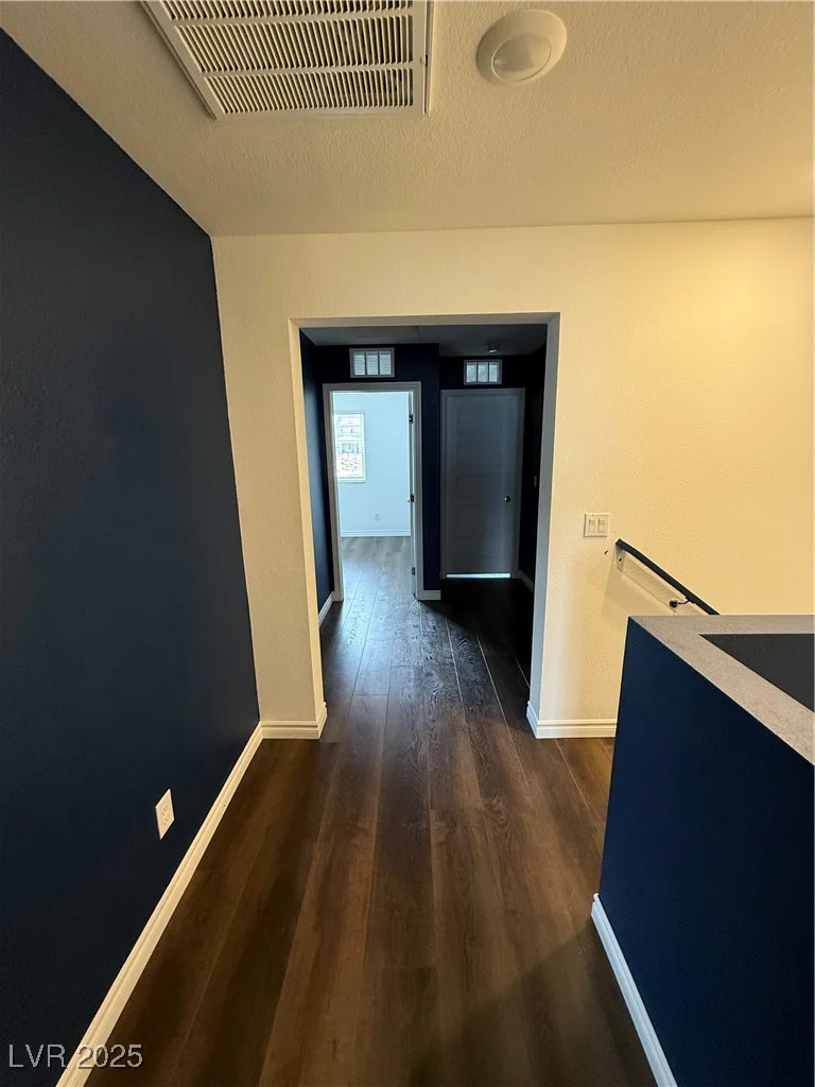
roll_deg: +0.6
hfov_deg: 85.7
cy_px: 544
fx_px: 439
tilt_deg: -12.0
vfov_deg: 102.1
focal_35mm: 14
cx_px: 408
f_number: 2.2
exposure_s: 1/60
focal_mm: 2.22
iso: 320
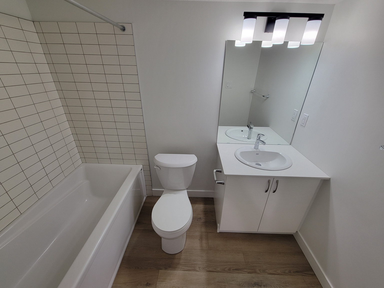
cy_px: 144
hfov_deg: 106.2
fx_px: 144
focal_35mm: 13
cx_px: 192
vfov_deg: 89.9
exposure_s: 1/60
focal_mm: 2.2
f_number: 2.2
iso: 64
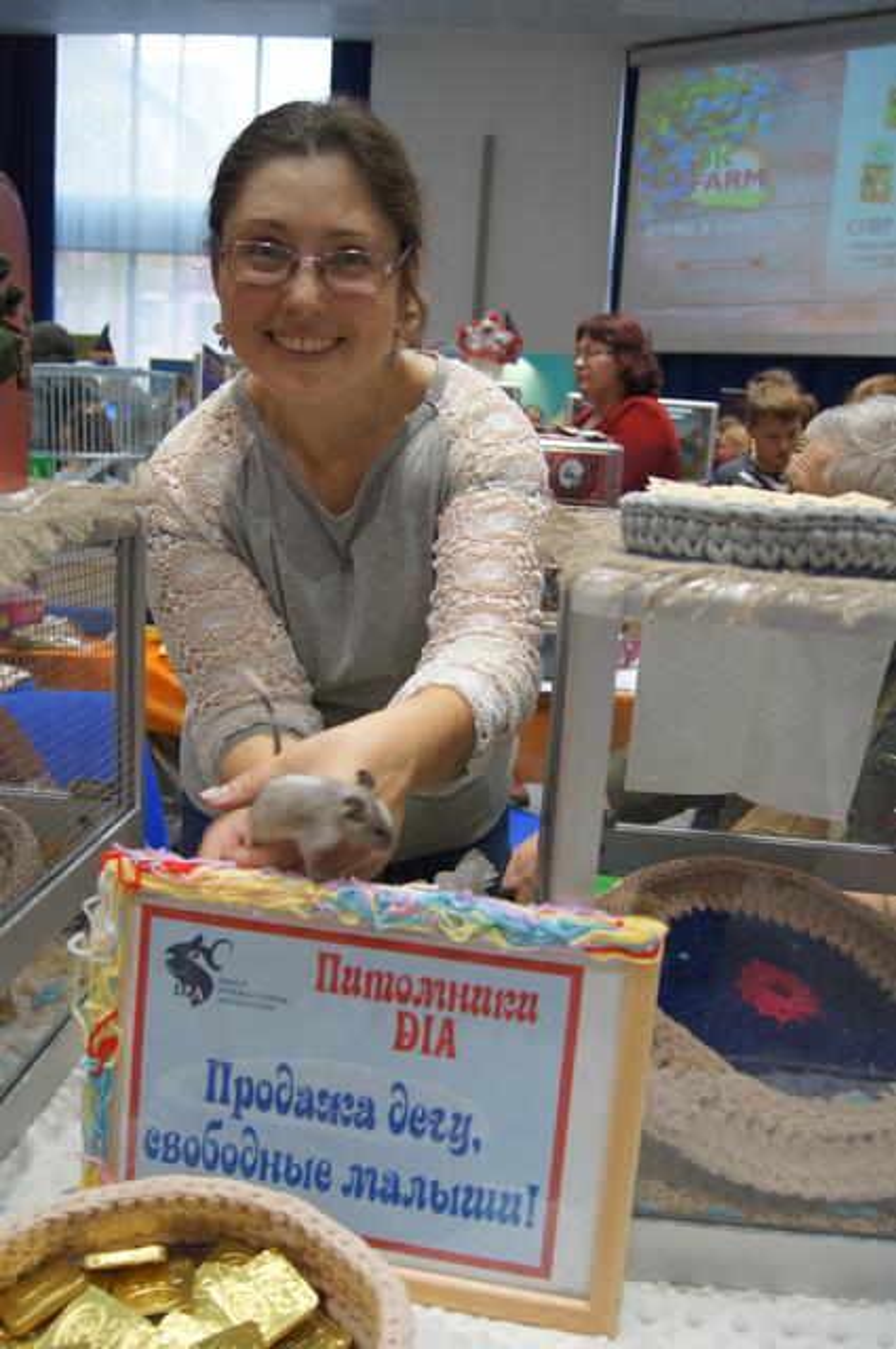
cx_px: 448
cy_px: 674
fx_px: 1123
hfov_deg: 43.5
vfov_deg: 62.0
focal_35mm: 30
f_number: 3.5
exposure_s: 1/40
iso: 200
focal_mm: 20
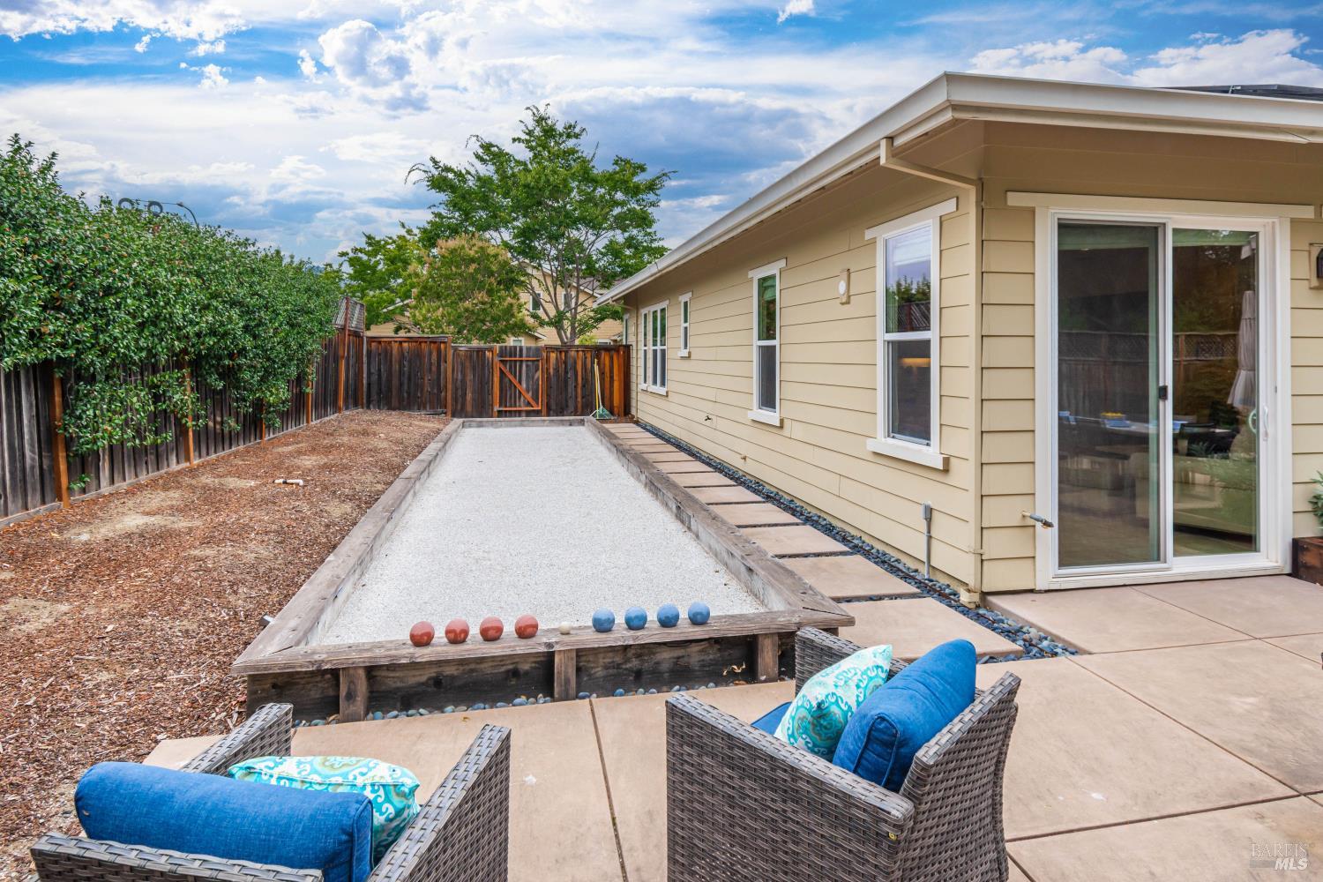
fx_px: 717
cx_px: 662
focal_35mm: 20
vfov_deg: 63.2
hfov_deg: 85.4
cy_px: 441
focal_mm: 13
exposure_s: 1/400
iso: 100
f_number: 6.3
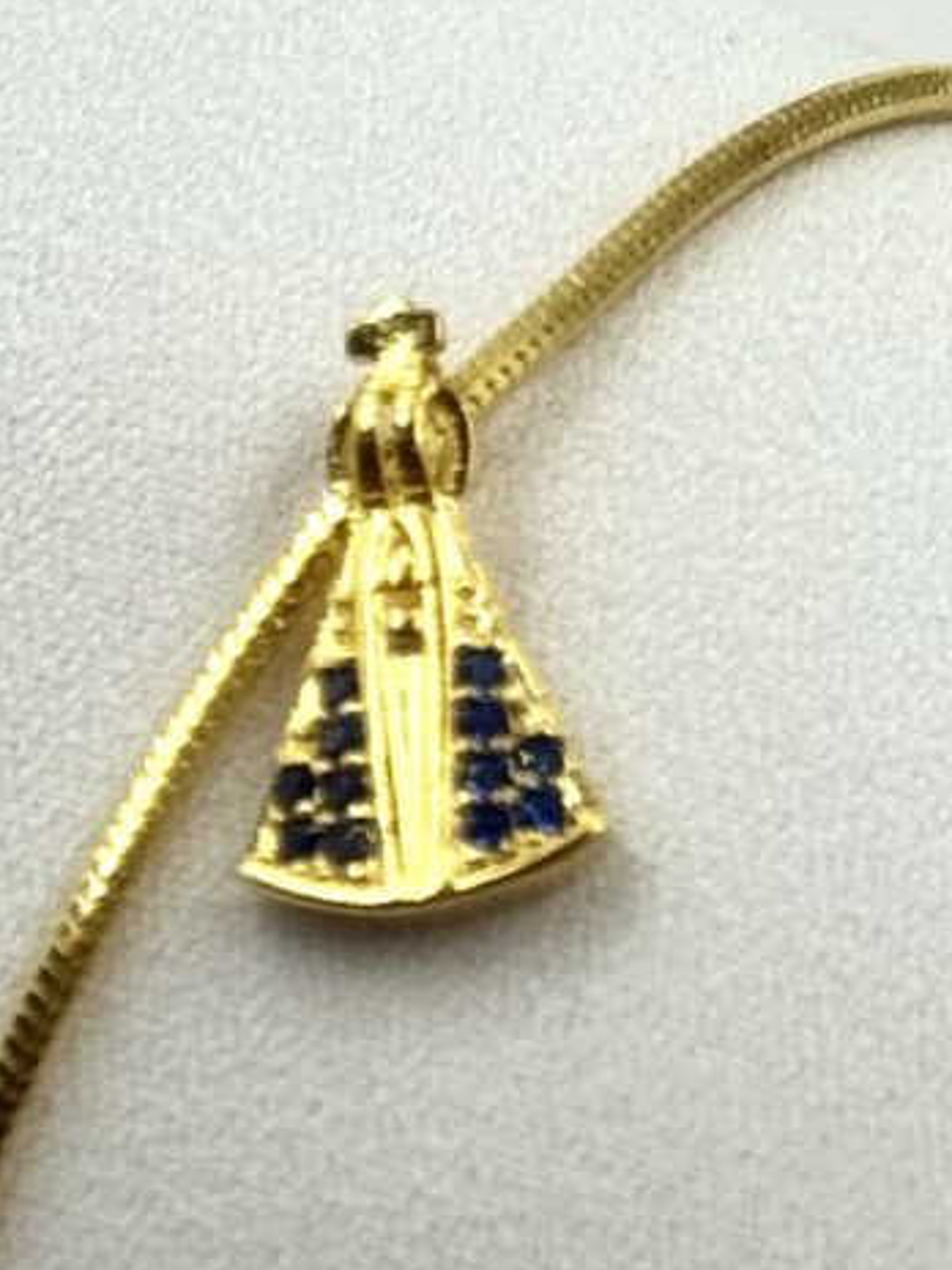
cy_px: 1478
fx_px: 9717
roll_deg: -7.5
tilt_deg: -41.9
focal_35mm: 265
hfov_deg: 5.6
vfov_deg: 7.4
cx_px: 170
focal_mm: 6.76
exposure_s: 1/980
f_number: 1.78
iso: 64
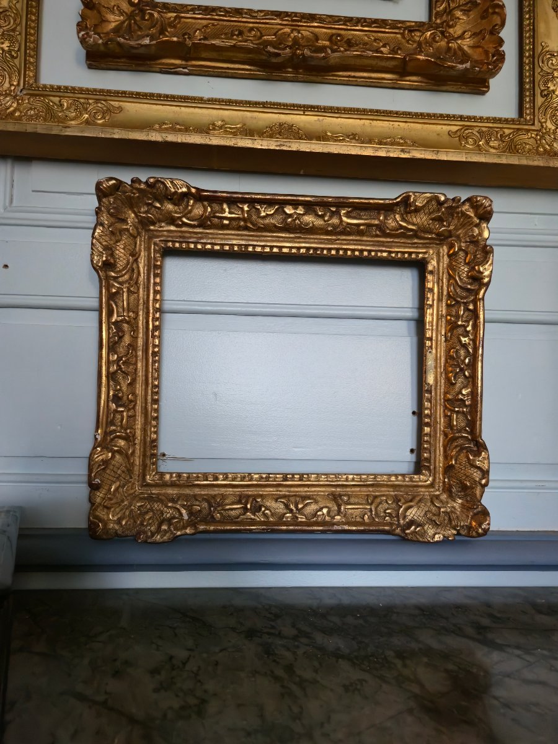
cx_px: 279
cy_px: 372
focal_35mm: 23
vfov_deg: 73.9
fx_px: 494
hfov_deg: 58.9
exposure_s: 1/50
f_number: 1.8
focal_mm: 5.4
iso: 500
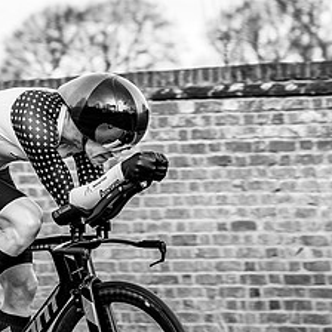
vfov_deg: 5.9
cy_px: 219
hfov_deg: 5.9
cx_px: 104
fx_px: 3201
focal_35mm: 295
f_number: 4
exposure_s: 1/800
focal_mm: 94
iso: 160
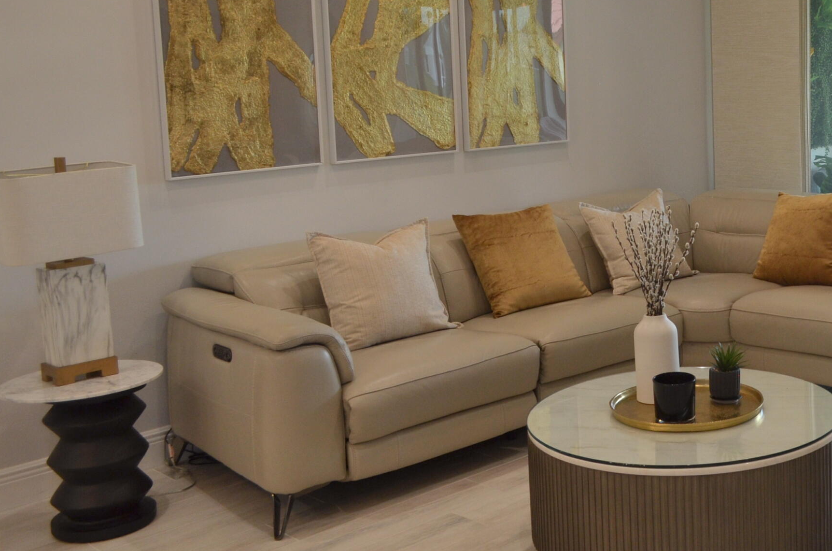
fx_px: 1084
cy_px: 168
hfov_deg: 39.7
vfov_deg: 28.3
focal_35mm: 47
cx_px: 707
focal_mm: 18
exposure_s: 1/100
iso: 400
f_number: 5
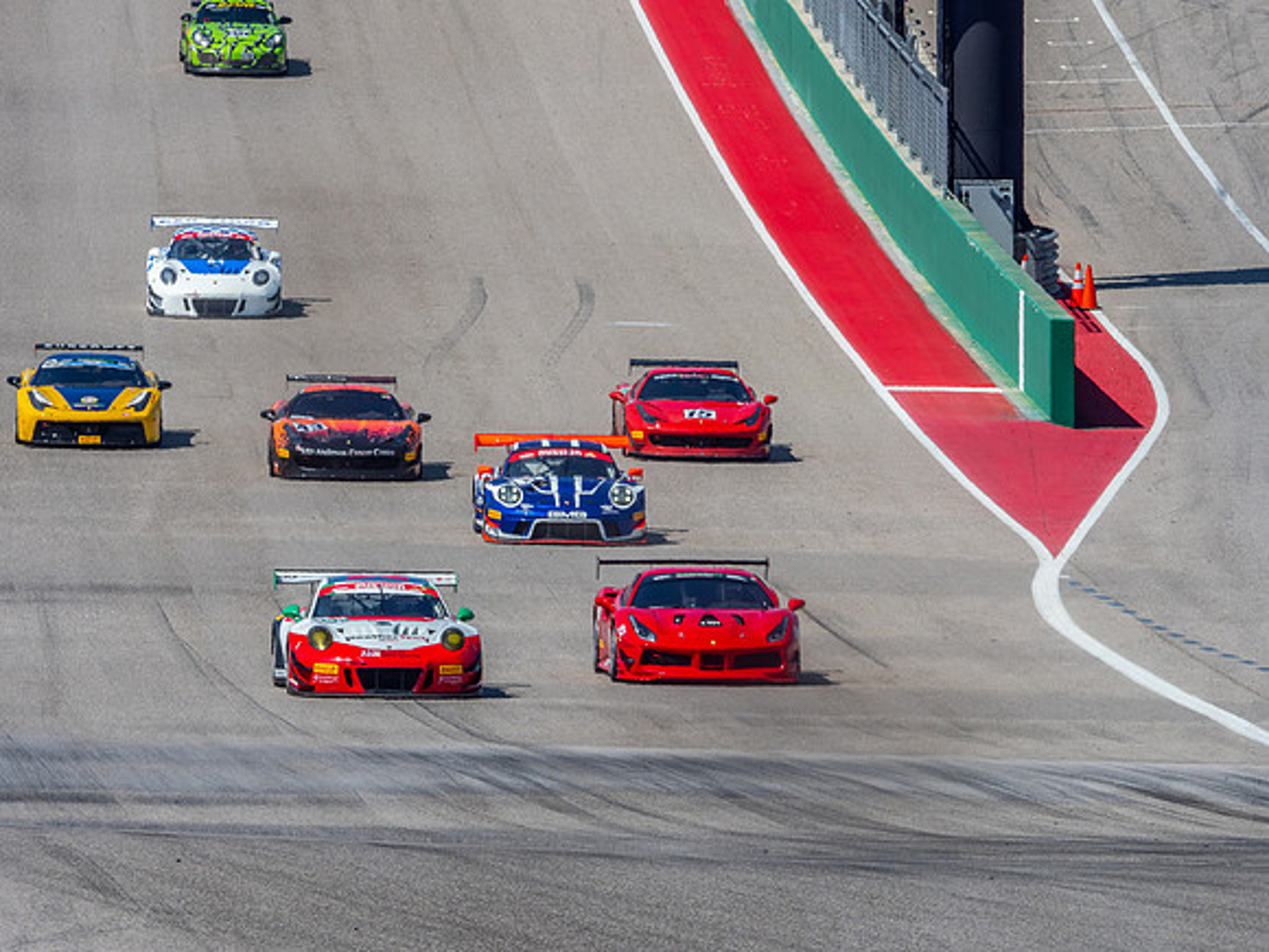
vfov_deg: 2.5
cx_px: 634
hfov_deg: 3.3
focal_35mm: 601
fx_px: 22032
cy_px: 476
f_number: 16
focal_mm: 300
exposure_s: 1/250
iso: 200
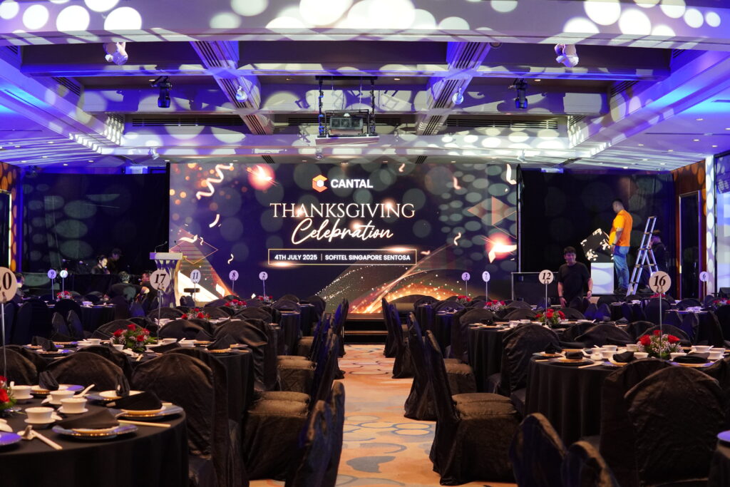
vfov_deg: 29.9
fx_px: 913
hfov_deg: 43.6
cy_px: 244
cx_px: 365
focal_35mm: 45
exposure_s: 1/160
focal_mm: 30
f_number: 4
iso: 1600
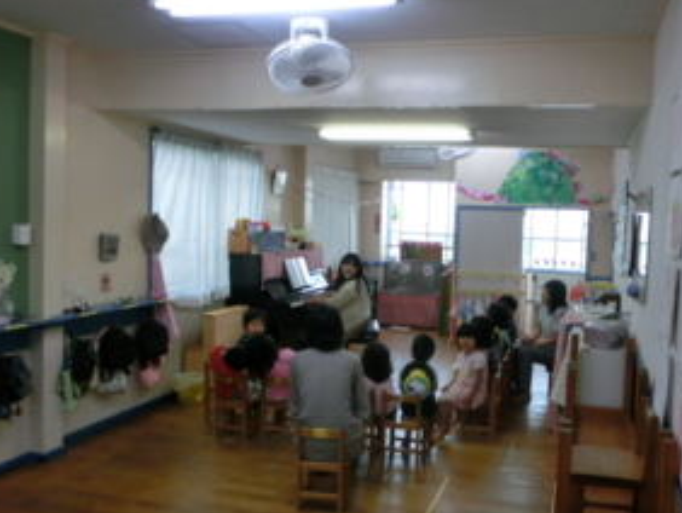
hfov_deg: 53.6
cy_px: 256
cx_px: 406
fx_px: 670
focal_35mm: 34
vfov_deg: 41.9
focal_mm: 4.24
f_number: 3
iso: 200
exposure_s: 1/125
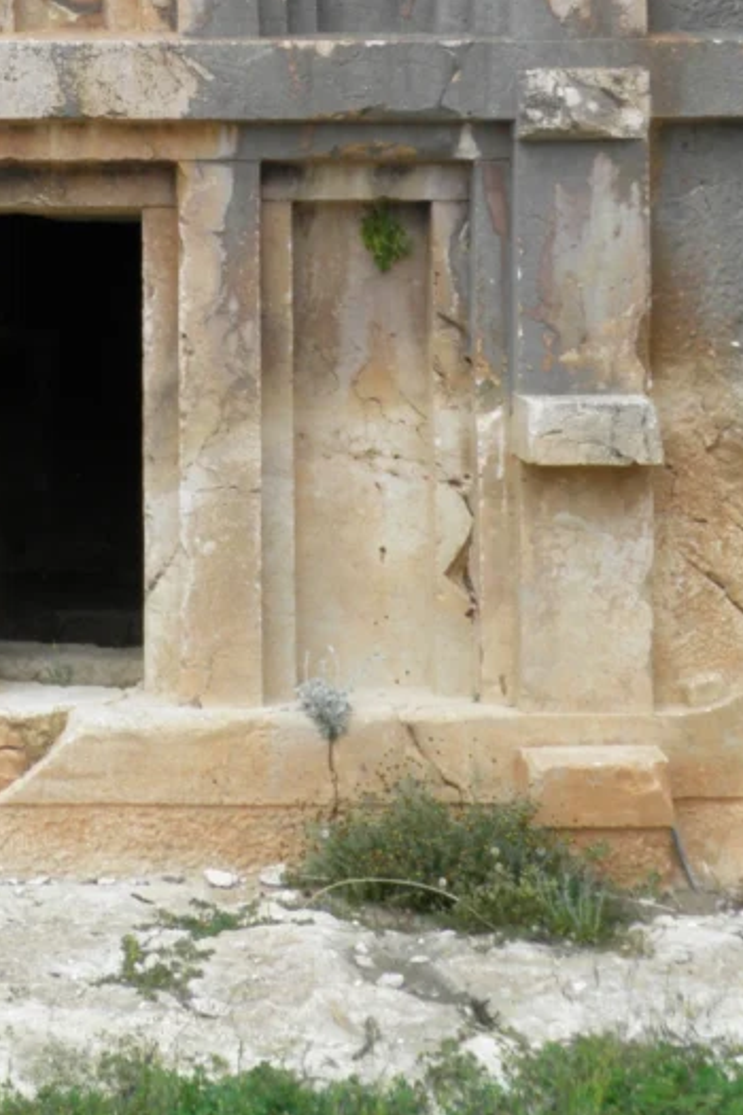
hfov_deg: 18.8
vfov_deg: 27.1
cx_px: 59
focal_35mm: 71
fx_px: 2198
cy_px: 49
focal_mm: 6.3
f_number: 5.5
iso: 50
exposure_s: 1/160
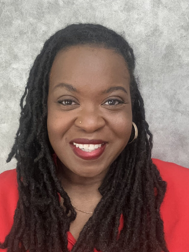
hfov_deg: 38.6
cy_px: 109
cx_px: 84
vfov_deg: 50.0
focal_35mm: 37
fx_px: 269
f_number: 1.9
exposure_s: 1/40
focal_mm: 2.69
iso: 320
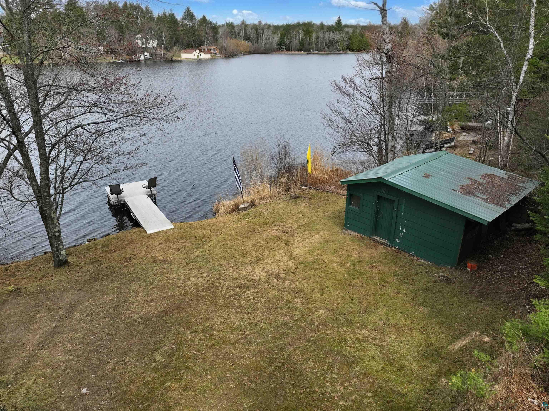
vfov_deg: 56.8
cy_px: 206
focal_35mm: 24
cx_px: 274
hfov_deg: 71.6
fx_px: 380
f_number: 2.8
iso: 170
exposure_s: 1/2000
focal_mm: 12.29
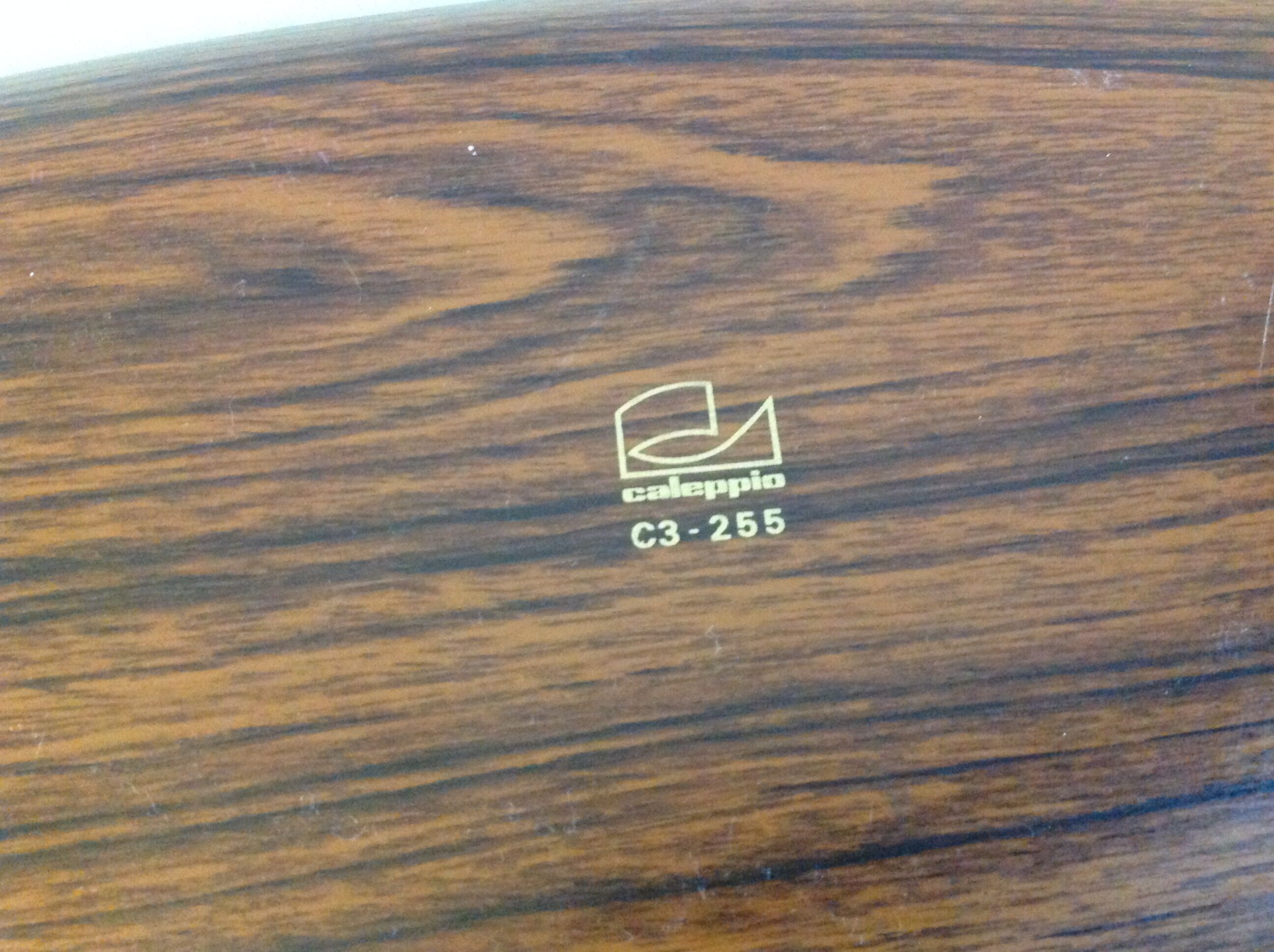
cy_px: 476
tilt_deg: -73.8
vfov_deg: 40.6
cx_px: 637
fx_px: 1286
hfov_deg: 52.7
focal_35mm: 35
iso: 800
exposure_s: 1/17
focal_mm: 4.28
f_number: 2.4
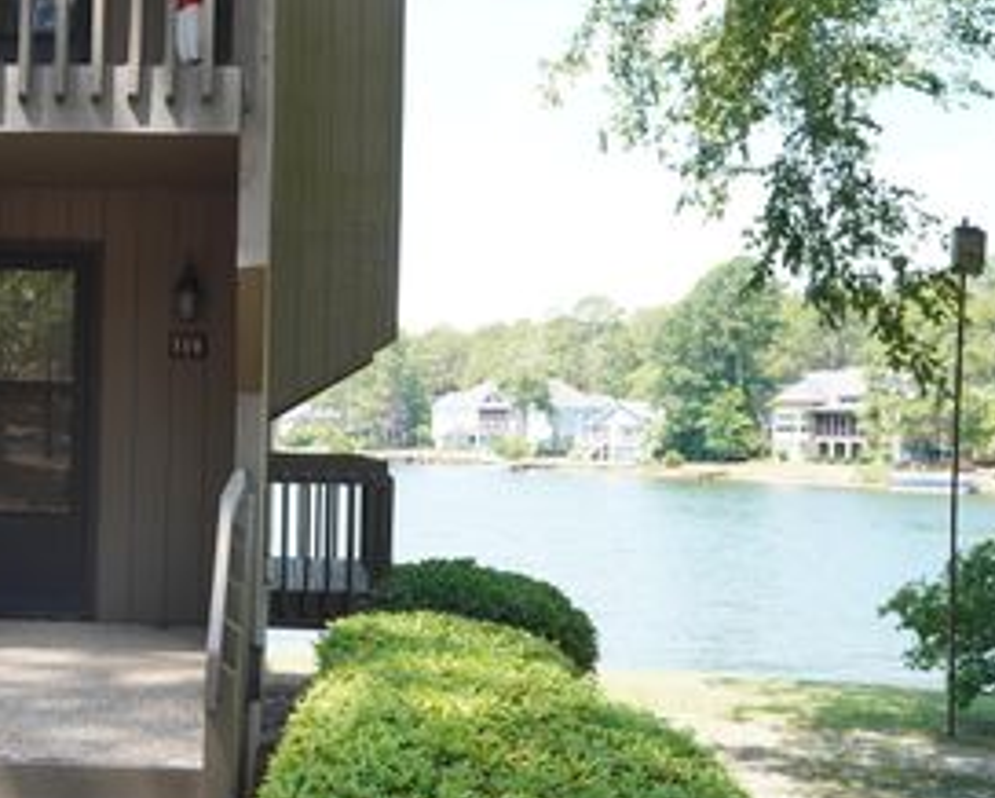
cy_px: 401
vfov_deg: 30.3
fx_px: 1473
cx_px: 176
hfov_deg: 35.9
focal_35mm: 50
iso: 100
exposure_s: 1/100
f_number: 5
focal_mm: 29
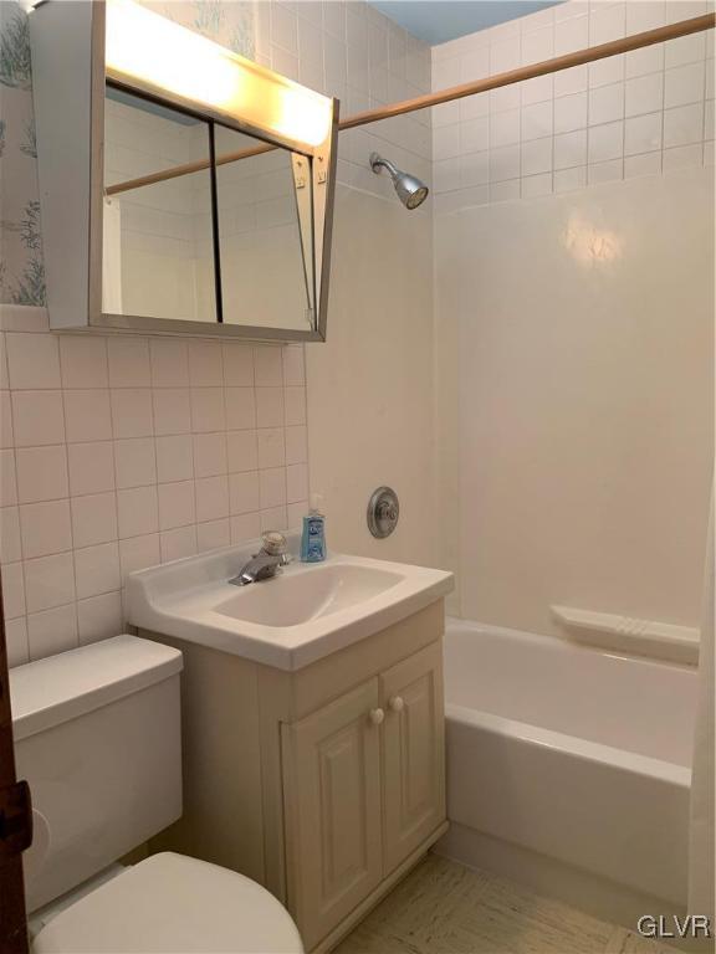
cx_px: 358
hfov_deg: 53.1
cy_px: 477
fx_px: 717
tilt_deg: -5.3
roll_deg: +1.1
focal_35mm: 26
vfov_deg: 67.3
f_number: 1.8
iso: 125
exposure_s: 1/60
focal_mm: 4.25
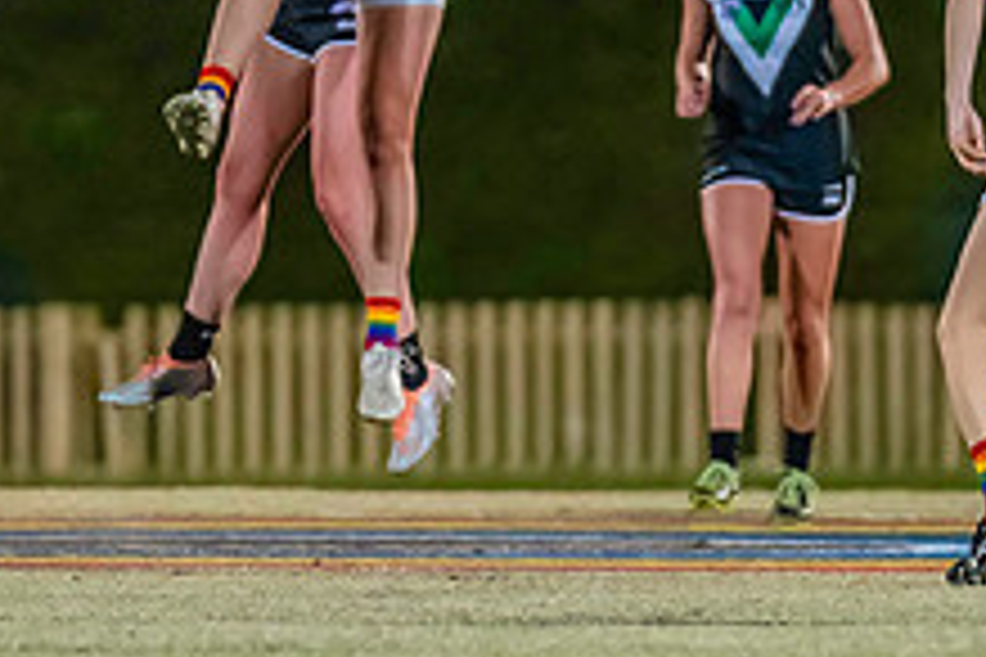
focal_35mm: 1256
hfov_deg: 1.6
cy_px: 7
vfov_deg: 1.1
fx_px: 34398
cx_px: 503
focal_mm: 300
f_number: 2.8
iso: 10000
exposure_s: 1/1000
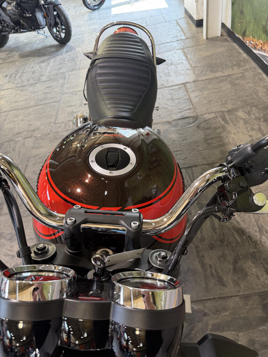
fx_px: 248
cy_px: 178
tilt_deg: -46.0
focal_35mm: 24
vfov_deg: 71.6
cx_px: 134
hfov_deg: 56.8
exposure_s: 1/60
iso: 160
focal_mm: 6.76
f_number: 1.78
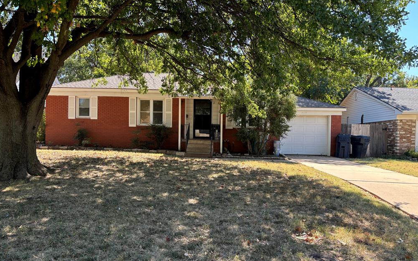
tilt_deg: -0.9
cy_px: 139
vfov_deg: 44.5
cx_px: 208
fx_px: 319
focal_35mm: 28
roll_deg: -1.7
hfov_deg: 66.5
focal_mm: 5.96
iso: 50
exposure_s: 1/458
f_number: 1.6
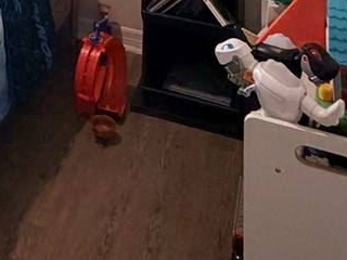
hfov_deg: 25.8
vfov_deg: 14.9
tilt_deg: +1.7
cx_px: -33
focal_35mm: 70
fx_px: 702
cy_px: -327
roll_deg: -0.6
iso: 320
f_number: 2.2
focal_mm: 2.22
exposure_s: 1/60
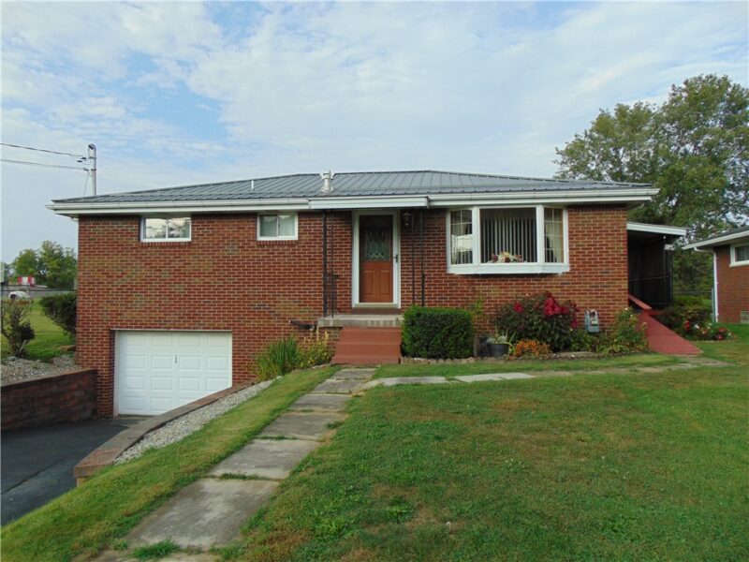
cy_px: 281
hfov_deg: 69.4
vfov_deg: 54.9
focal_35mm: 25
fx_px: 541
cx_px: 374
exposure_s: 1/800
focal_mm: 4.5
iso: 80
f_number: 3
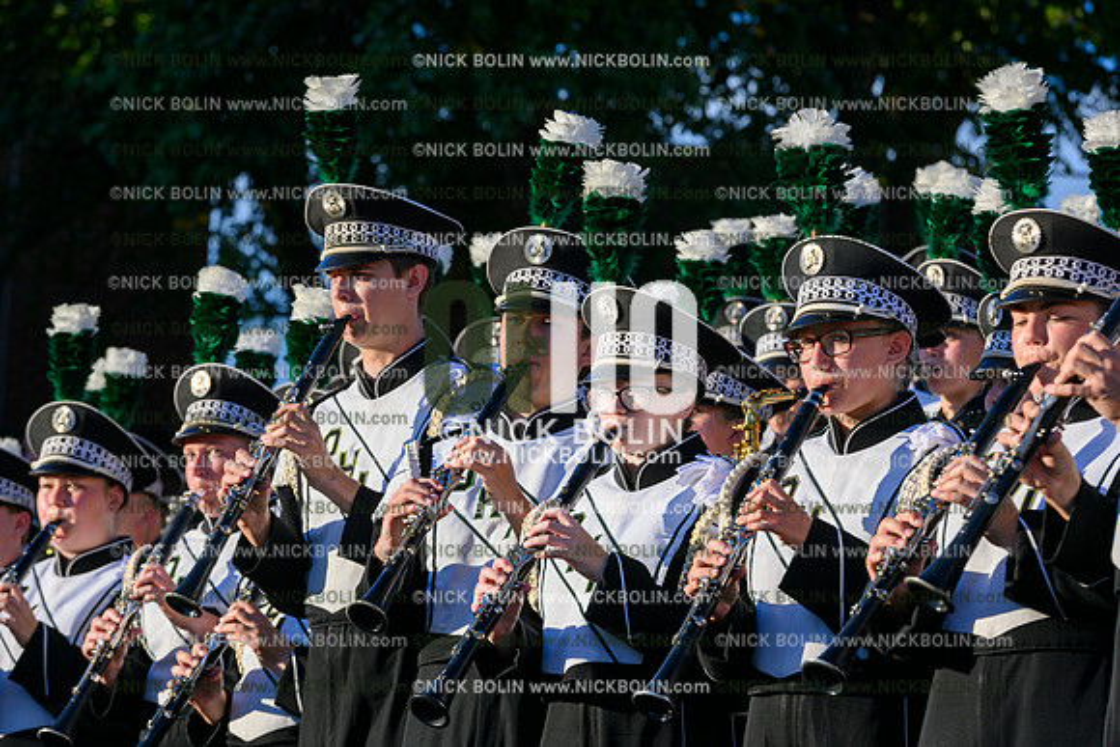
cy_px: 374
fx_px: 5445
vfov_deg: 7.9
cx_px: 560
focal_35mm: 175
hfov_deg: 11.7
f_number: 8
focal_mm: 175
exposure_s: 1/640
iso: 160
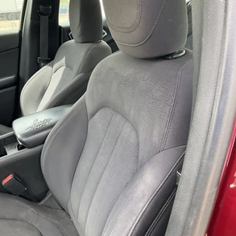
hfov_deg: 46.9
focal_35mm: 35
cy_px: 118
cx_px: 92
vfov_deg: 47.2
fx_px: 270
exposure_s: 1/122
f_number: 1.8
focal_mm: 3
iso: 40
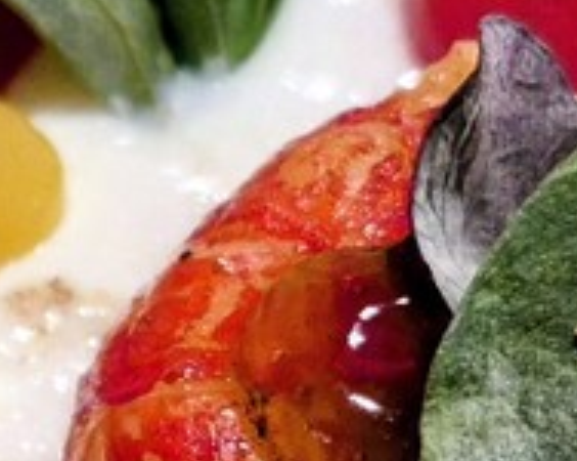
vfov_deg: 9.0
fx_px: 2934
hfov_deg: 10.9
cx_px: -212
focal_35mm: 172
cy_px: 304
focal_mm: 5.4
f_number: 1.8
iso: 640
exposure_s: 1/100
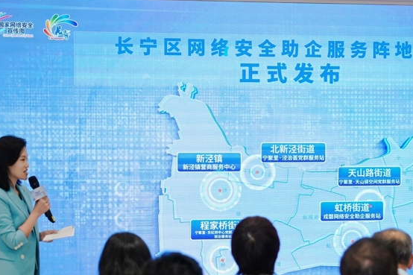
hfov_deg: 16.4
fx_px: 1434
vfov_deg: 11.0
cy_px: 183
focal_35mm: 125
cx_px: 269
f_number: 4
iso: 2000
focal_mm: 77
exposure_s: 1/250
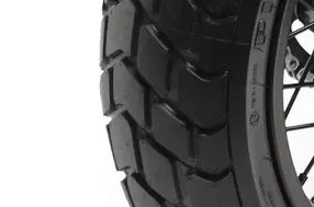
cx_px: 633
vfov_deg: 4.3
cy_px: -59
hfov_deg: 6.4
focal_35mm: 315
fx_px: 2740
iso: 100
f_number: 6.3
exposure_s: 1/100
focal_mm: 50
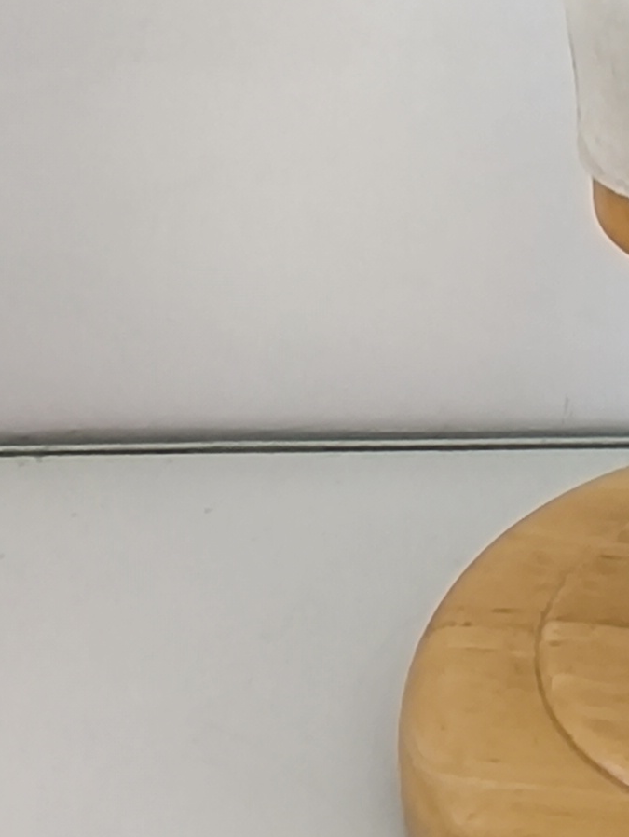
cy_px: -228
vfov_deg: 21.2
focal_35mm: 84
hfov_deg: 16.9
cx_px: 740
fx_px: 2032
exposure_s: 1/30
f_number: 2.2
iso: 50
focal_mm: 1.65
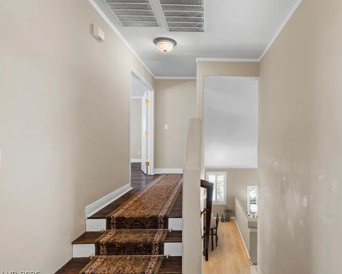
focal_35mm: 22
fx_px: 223
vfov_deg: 63.1
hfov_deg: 74.0
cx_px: 210
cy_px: 140
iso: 400
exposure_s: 1/2.5
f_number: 8
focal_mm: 19
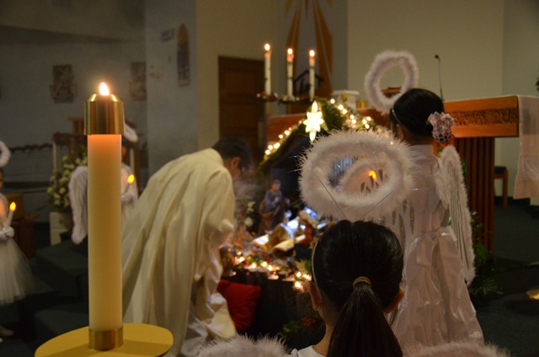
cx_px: 270
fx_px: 538
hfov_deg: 53.2
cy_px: 178
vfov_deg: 36.7
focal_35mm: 36
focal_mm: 24
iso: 1600
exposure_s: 1/25
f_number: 3.8
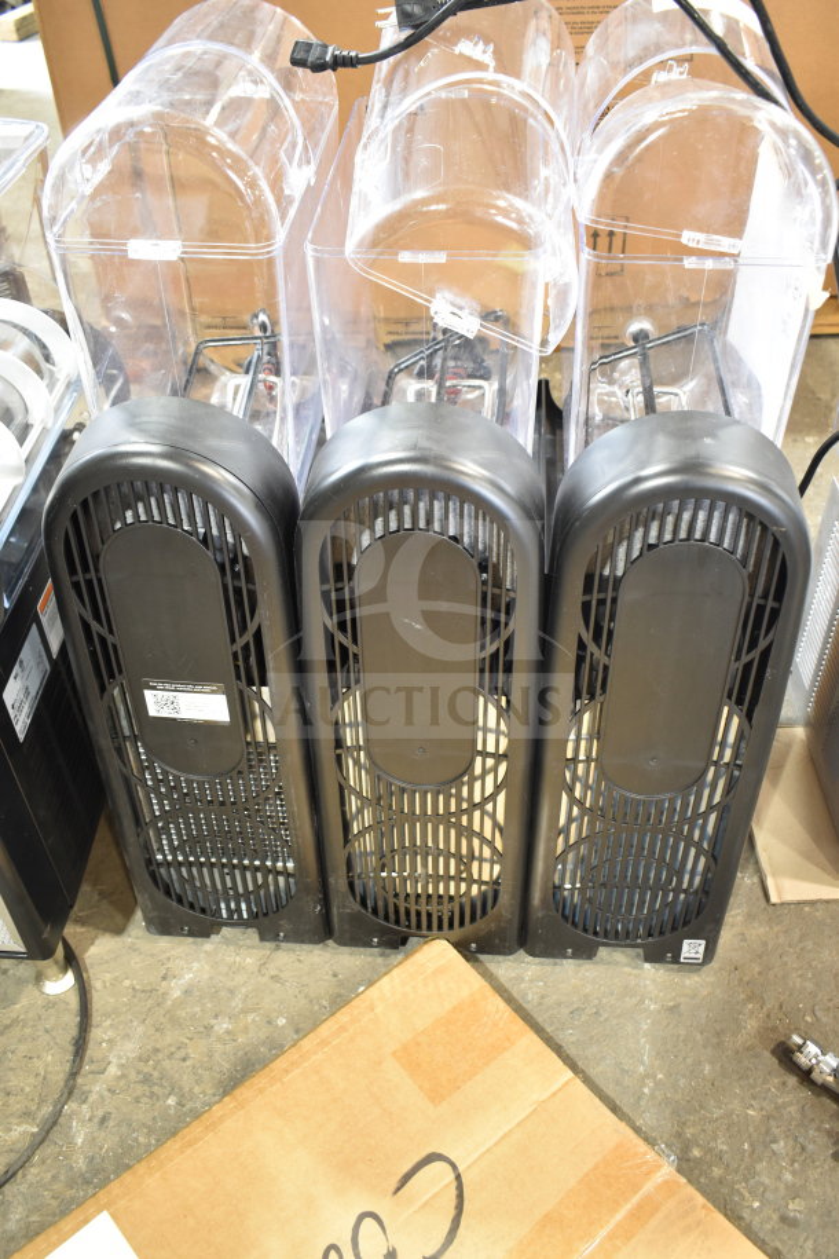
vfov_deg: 59.5
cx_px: 420
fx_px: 1101
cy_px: 630
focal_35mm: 32
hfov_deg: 41.7
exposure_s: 1/30
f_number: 3.8
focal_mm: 21
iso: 900
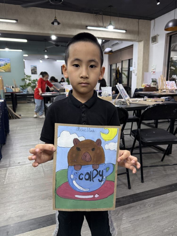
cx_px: 88
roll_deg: +0.2
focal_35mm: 24
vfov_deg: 71.6
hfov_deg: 56.8
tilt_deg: -12.4
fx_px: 164
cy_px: 118
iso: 160
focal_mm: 6.76
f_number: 1.78
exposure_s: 1/100
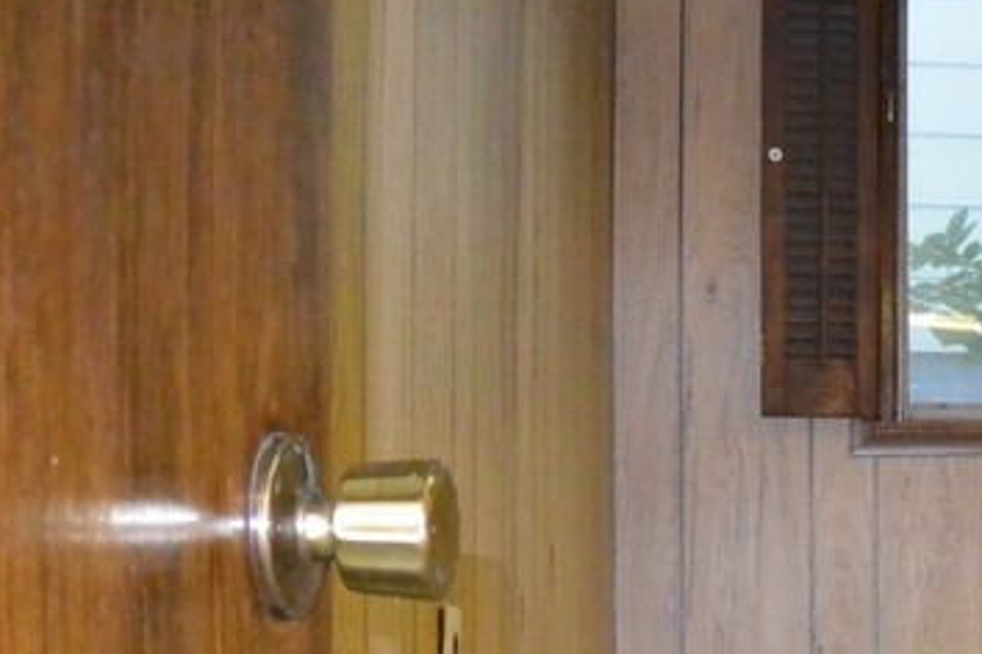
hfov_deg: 22.6
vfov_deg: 16.8
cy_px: 780
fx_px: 2128
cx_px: 1345
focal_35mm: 78
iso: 2000
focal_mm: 10
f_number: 4
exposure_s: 1/60
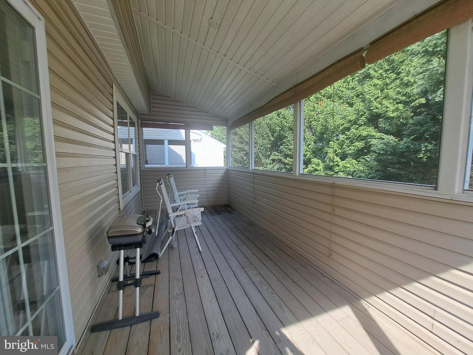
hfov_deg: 106.2
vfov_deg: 89.9
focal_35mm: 13
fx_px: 178
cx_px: 236
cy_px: 178
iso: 50
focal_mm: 1.74
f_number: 2.2
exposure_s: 1/144
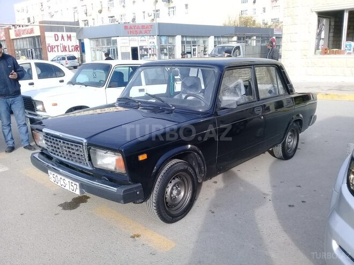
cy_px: 132
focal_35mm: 31
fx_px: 317
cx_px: 177
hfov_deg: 58.4
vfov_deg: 45.4
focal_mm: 3.3
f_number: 2.2
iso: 50
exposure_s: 1/602
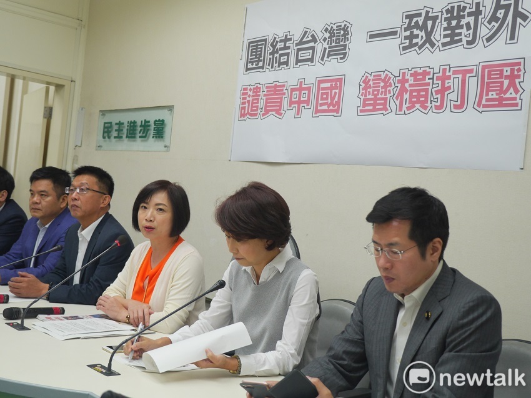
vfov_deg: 34.3
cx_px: 266
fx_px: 644
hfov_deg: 44.8
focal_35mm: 42
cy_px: 199
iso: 1000
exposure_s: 1/200
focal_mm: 21
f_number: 2.8
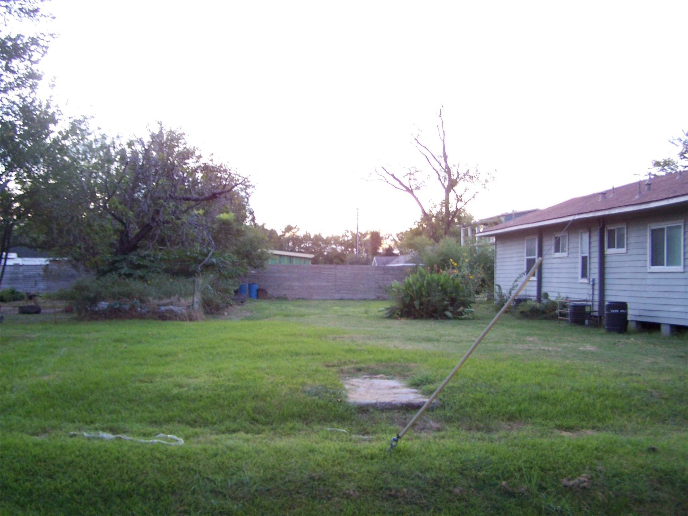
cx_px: 344
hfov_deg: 49.0
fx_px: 755
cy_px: 258
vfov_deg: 37.7
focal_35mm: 38
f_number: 2.8
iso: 160
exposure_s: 1/10
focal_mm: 6.3
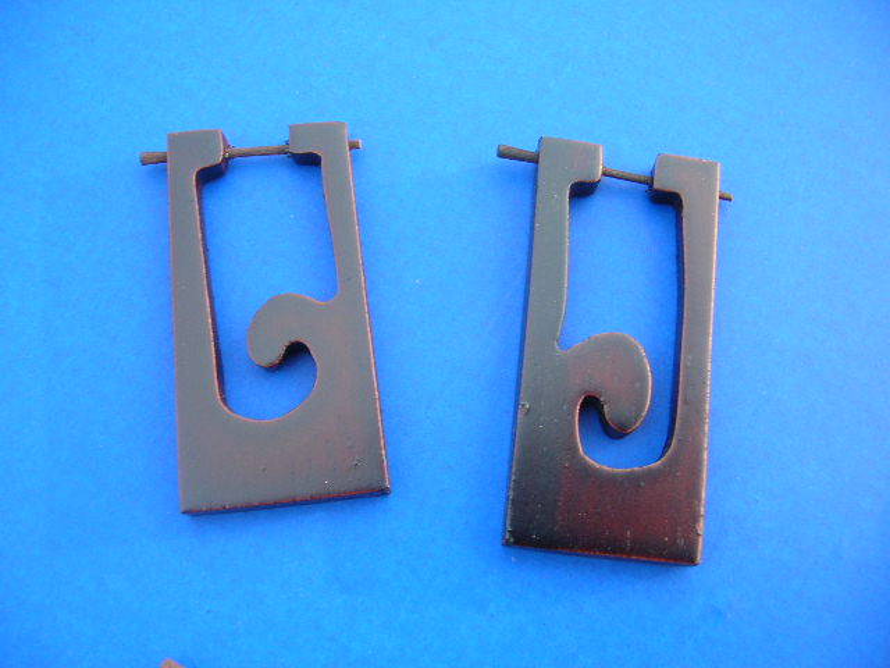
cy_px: 334
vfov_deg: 40.7
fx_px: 900
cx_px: 445
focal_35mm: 35
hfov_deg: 52.6
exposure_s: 1/69.8
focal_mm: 5.8
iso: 50
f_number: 2.8
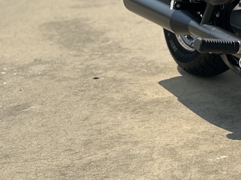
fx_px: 745
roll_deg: -0.3
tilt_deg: -8.6
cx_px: 376
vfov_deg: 13.6
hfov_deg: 16.5
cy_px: -16
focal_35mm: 107
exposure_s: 1/5263
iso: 80
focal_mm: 6.86
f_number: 1.78
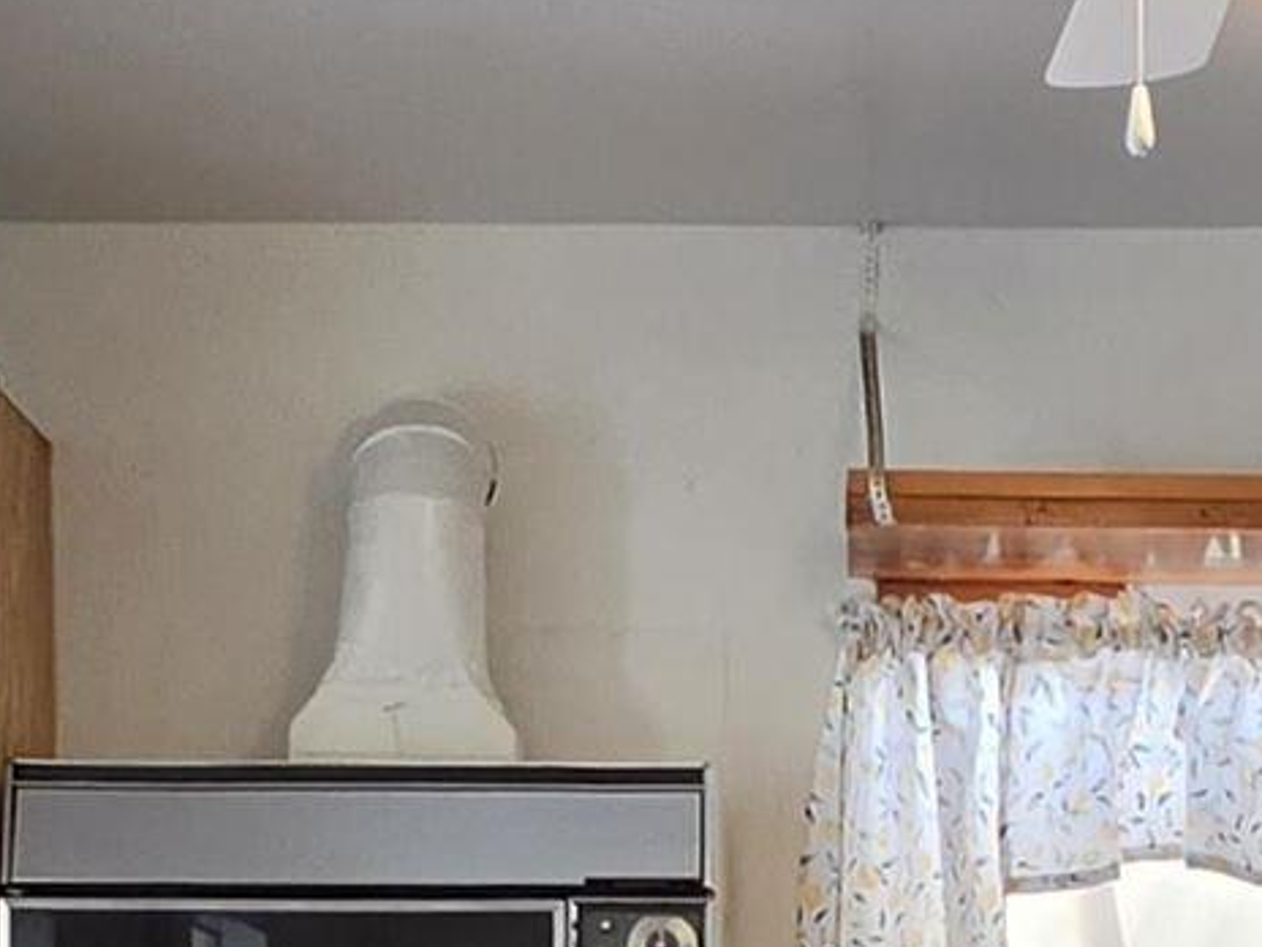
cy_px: 1377
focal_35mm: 86
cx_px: 879
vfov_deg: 15.9
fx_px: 3135
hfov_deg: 22.6
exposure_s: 1/120
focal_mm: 2.2
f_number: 1.9
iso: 160
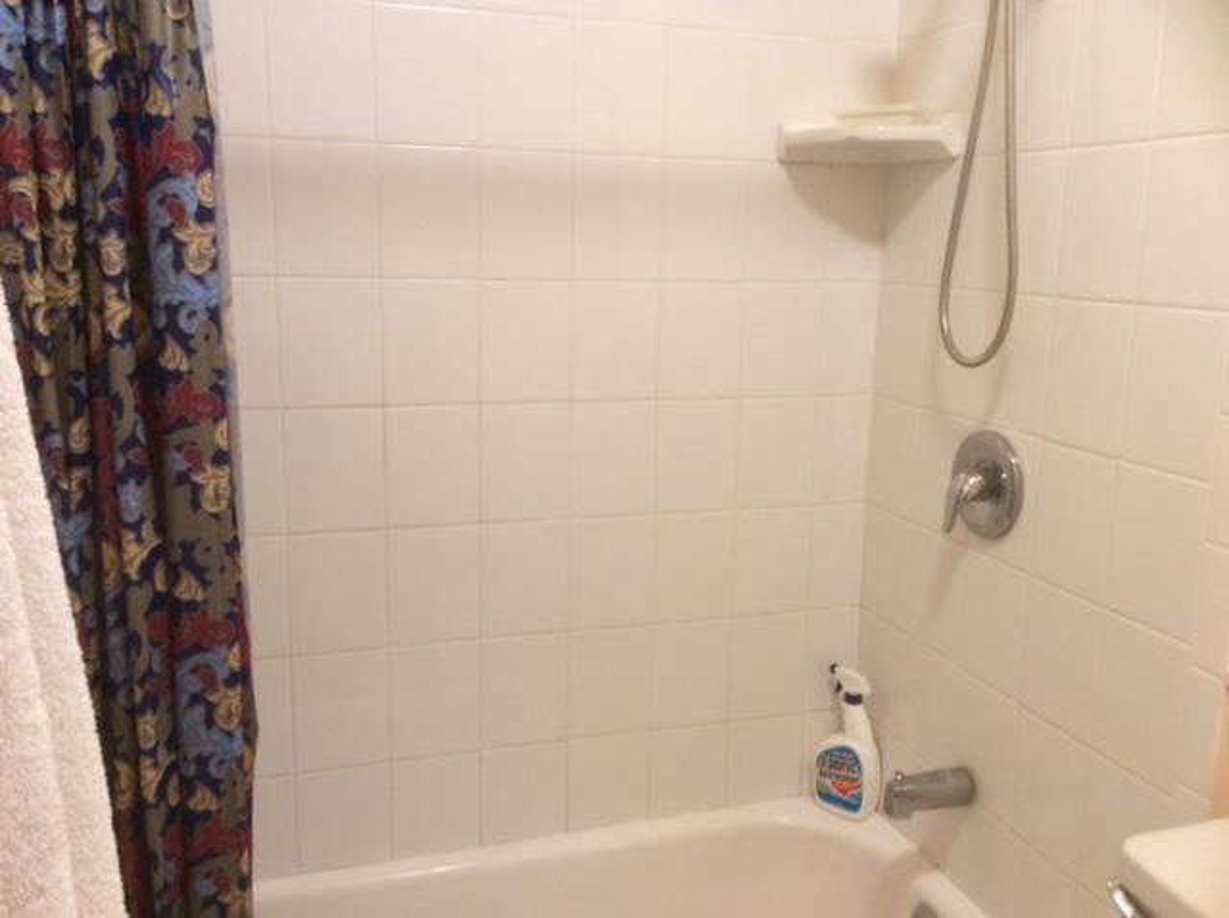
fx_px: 1134
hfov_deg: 56.9
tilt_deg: -11.8
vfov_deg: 44.1
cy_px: 459
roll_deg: +0.0
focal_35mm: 32
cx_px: 614
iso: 64
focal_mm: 3.3
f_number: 2.4
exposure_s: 1/24
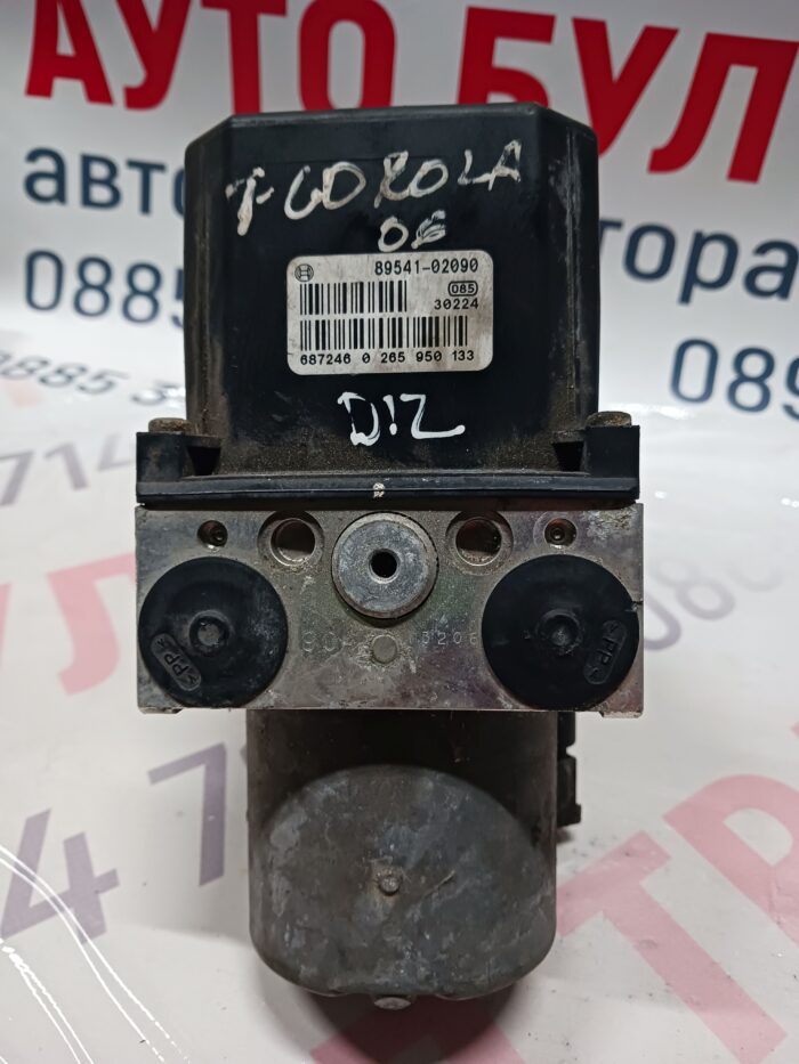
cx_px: 400
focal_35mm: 27
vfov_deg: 65.3
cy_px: 532
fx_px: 831
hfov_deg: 51.4
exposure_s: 1/25
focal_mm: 4
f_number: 1.8
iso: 400
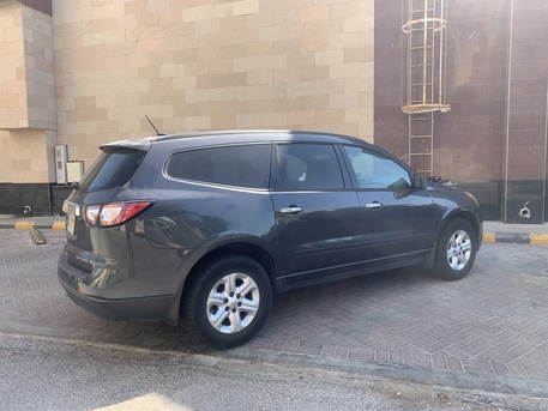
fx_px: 412
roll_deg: +2.0
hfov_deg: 67.3
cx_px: 274
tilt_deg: -5.0
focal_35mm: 26
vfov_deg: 53.1
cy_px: 206
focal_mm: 4.25
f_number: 1.8
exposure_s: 1/616
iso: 25
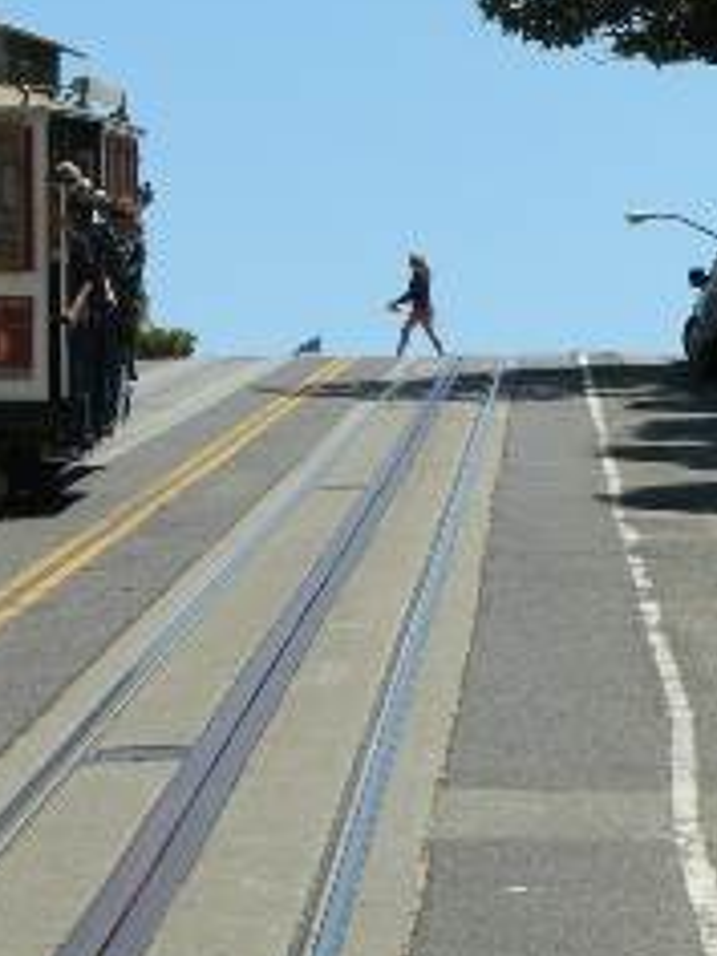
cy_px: 255
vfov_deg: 9.8
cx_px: 75
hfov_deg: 7.3
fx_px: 5579
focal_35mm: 202
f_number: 6.3
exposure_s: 1/400
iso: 100
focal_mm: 16.2
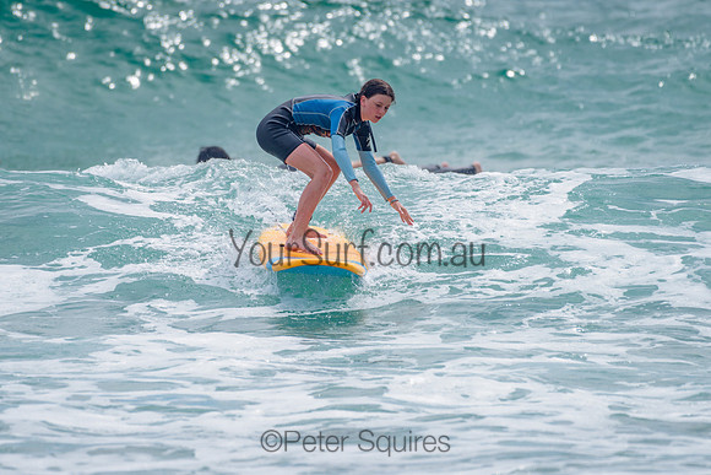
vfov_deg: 2.2
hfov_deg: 3.4
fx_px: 12101
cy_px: 199
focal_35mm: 613
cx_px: 315
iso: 140
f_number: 5.6
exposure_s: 1/2000
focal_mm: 500
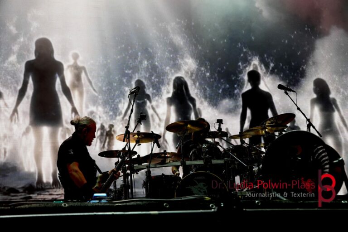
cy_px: 116
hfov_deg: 22.3
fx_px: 884
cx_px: 174
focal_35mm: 92
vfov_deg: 14.9
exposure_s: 1/100
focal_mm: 61
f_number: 4.5
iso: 320
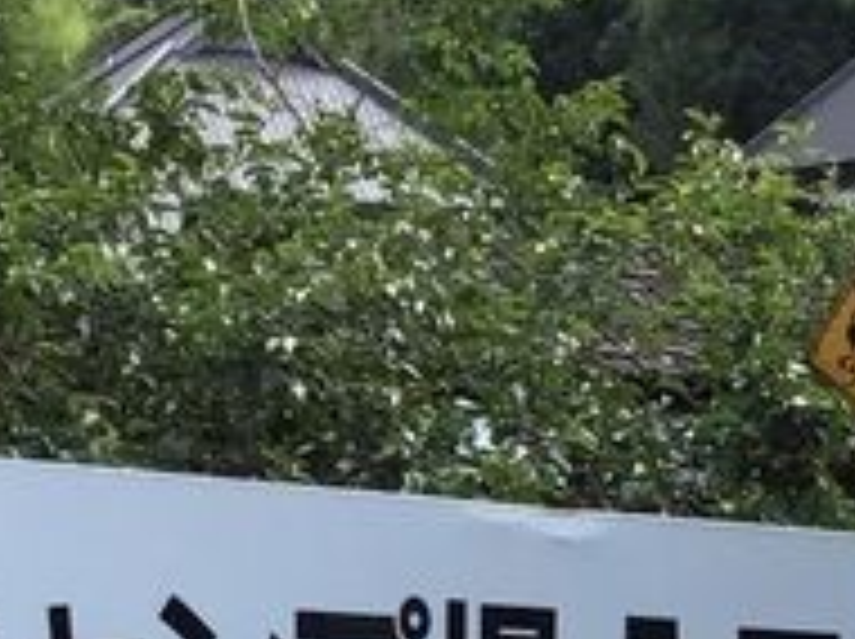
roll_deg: +1.1
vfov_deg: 10.3
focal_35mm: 133
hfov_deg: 14.7
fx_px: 3281
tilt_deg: -7.8
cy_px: 1258
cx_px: 794
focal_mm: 3.3
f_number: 2.4
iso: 25
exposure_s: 1/332
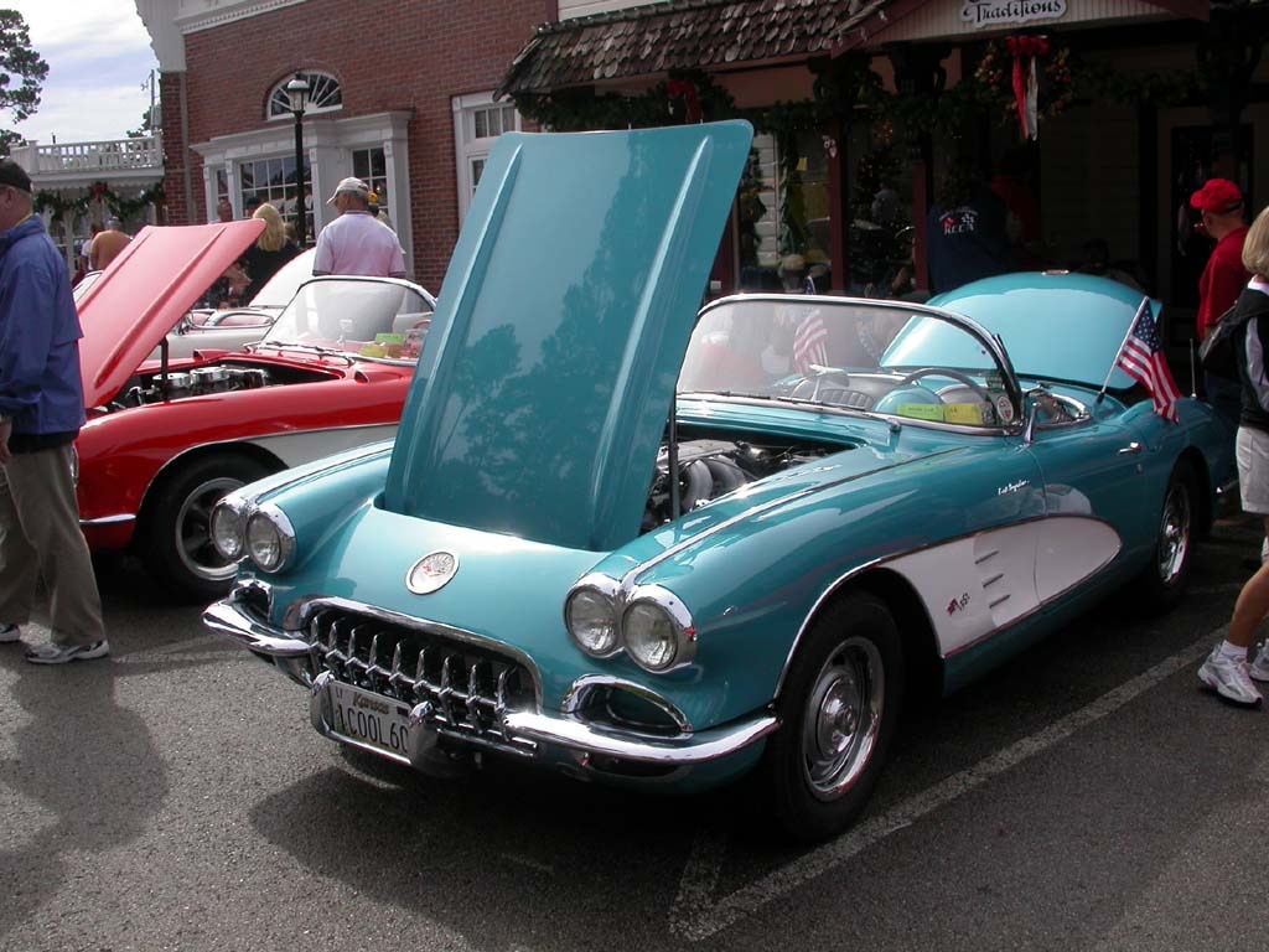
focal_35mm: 38
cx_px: 634
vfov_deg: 37.7
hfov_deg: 49.0
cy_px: 476
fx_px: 1393
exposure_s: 1/330
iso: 100
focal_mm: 7.85
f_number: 6.7
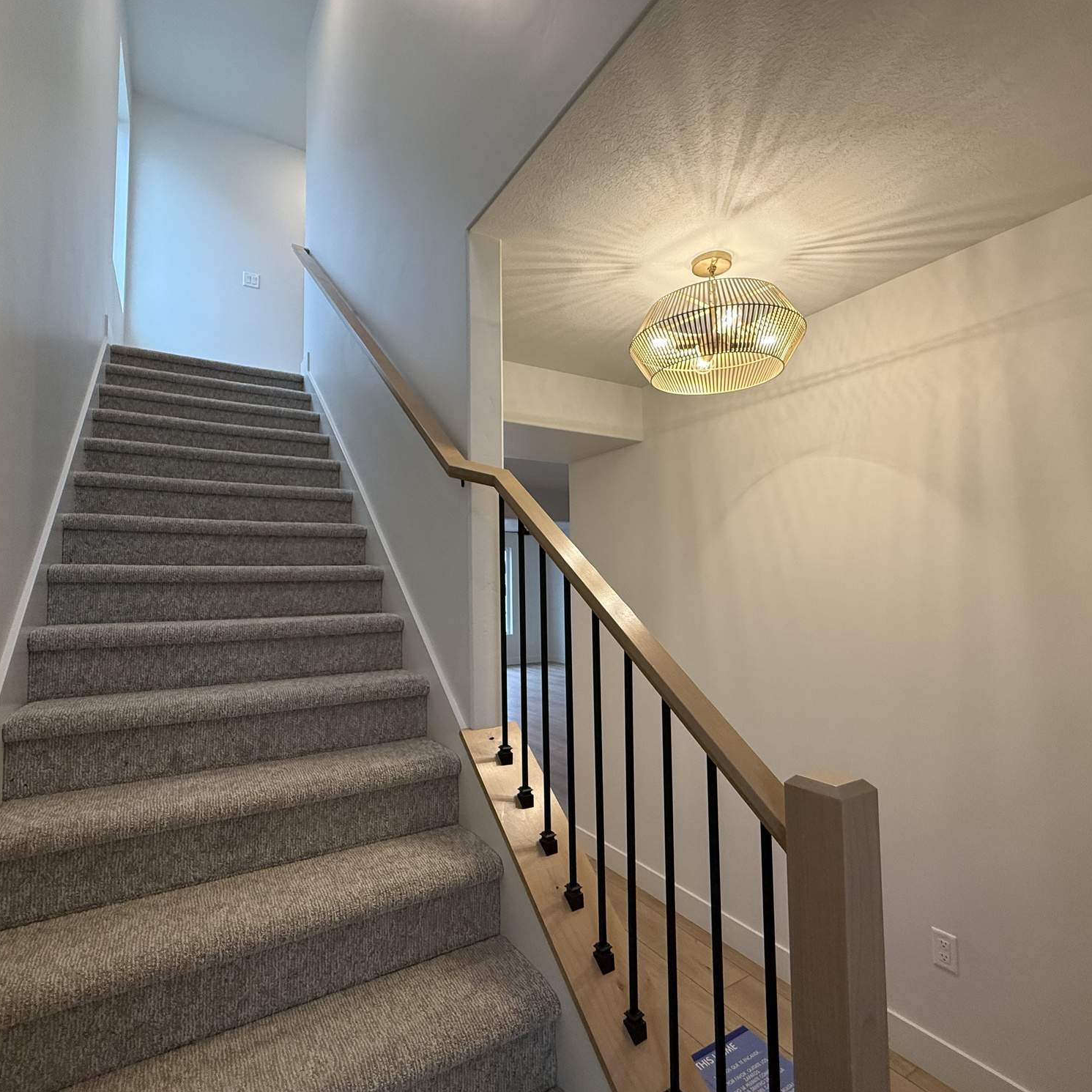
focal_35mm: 17
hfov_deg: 84.0
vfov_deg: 84.0
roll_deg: +0.6
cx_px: 542
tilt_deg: +3.4
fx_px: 607
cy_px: 548
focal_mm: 2.22
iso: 200
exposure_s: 1/120
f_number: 2.2
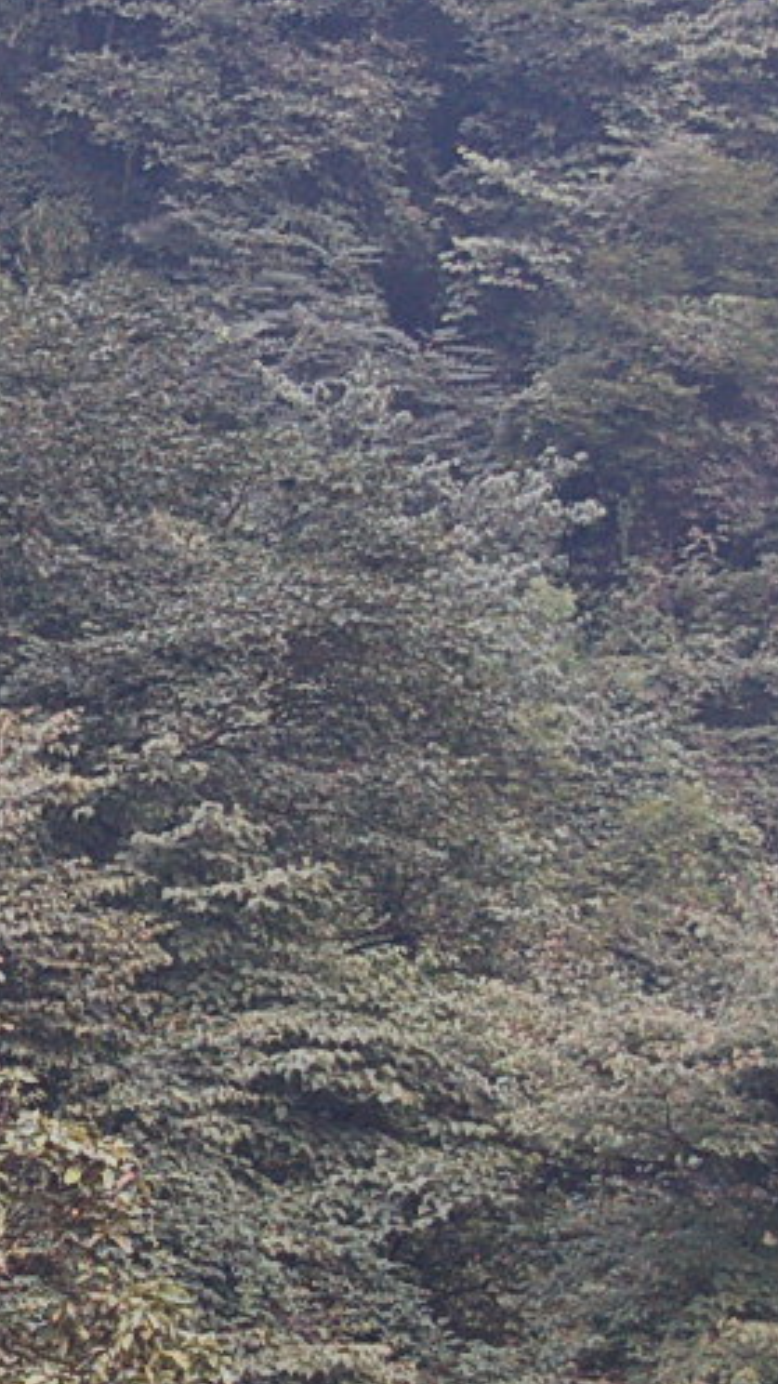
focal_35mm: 219
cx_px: -1132
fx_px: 8032
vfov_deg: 9.8
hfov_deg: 5.4
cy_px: 773
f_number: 8
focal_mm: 46
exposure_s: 1/60
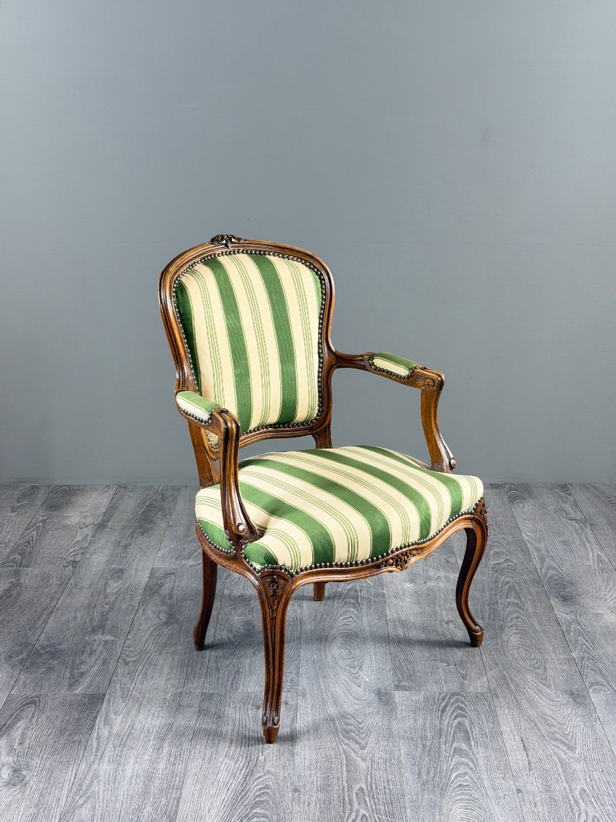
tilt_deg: -16.8
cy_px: 411
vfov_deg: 39.7
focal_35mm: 48
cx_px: 308
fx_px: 1139
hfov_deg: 30.3
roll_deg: -0.1
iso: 125
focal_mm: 6.76
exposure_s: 1/50
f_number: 1.78
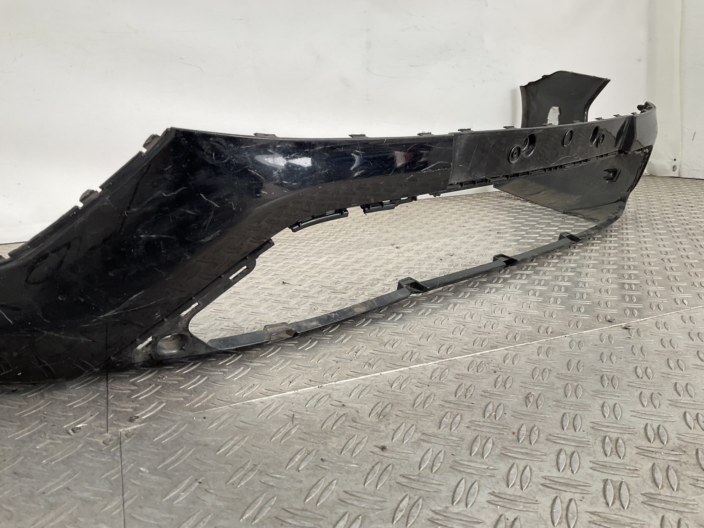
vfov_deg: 48.2
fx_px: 590
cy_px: 264
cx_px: 352
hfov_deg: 61.7
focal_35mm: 29
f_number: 1.8
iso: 16
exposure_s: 1/211
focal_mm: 3
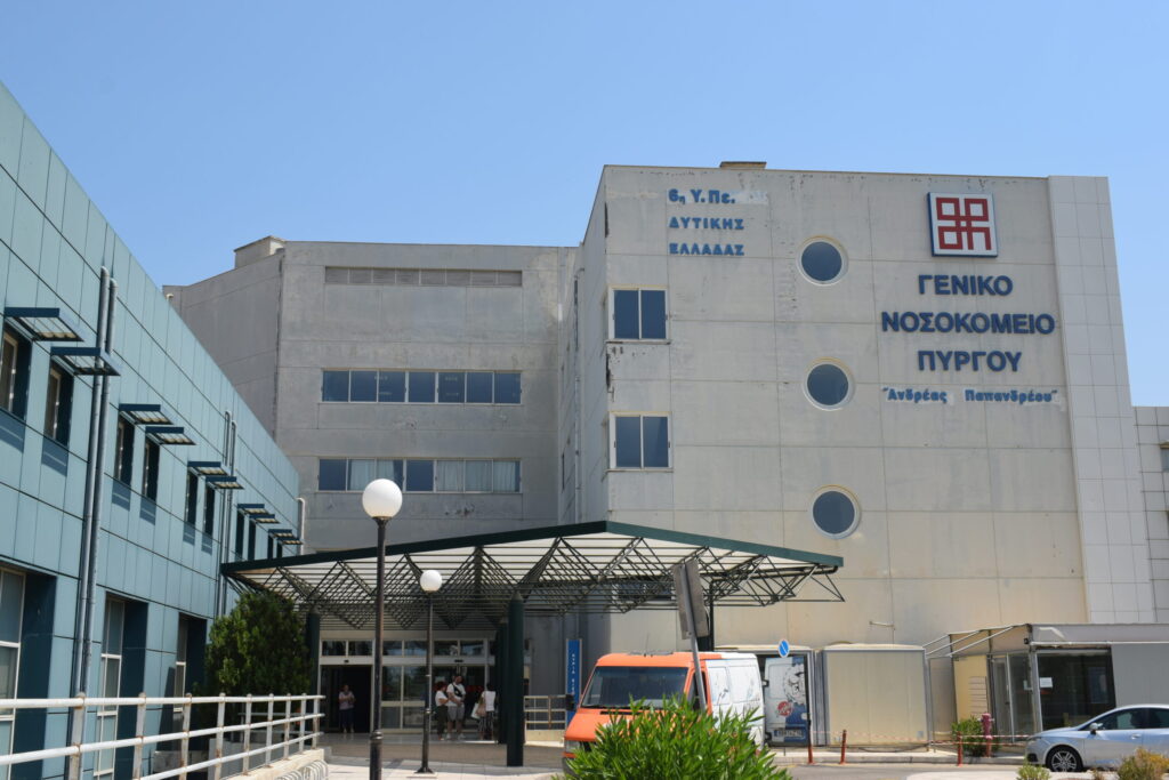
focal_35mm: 40
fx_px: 1315
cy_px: 390
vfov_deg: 33.0
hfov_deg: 47.9
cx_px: 584
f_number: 10
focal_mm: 27
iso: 200
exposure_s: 1/400
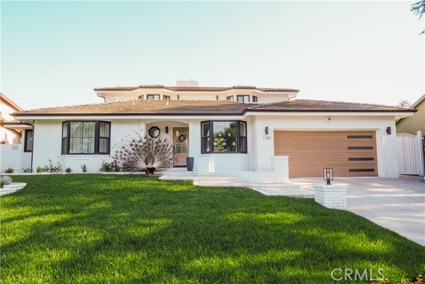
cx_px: 212
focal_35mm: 25
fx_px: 295
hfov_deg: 71.5
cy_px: 142
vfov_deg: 51.3
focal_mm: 25
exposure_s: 1/60
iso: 1000
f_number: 22
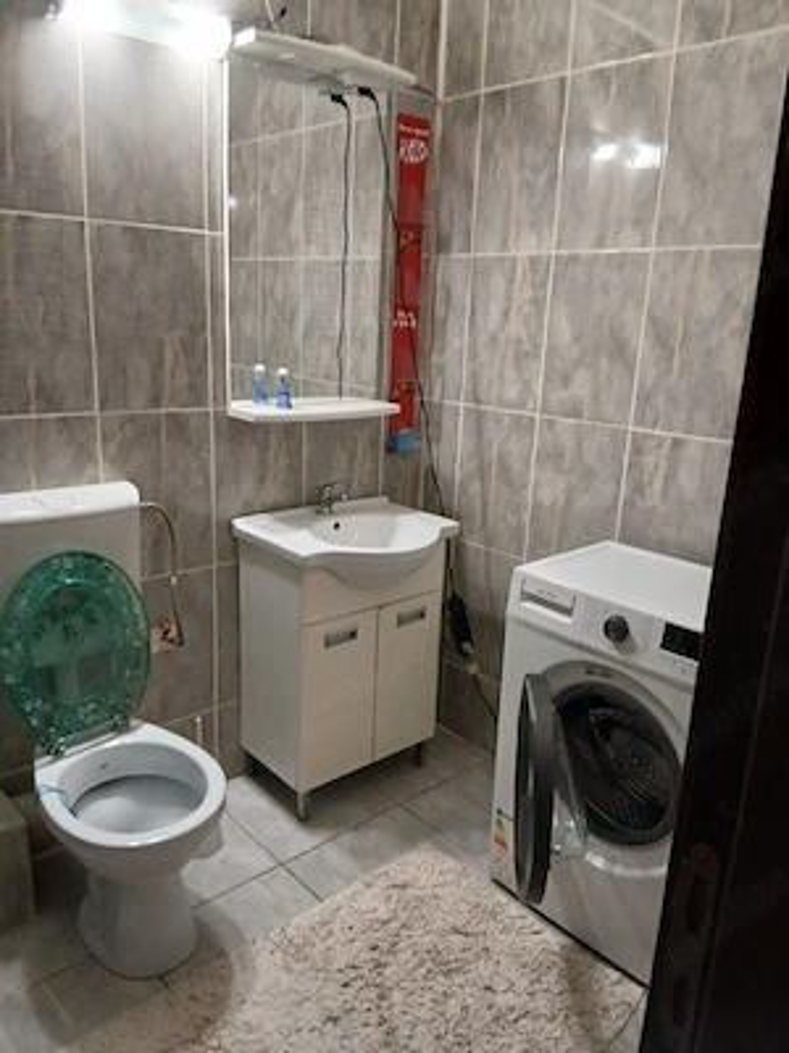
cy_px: 526
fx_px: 790
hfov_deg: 53.1
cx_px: 394
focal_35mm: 26
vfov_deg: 67.3
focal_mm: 3.98
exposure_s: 1/33.3
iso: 320
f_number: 1.8
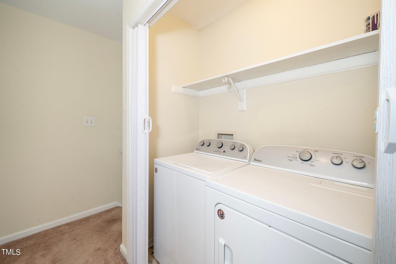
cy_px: 132
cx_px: 198
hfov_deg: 108.3
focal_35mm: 13
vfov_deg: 85.4
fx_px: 143
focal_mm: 13
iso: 640
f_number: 11
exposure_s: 1/8
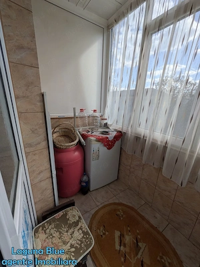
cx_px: 100
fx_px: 108
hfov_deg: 85.7
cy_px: 134
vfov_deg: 102.1
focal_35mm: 14
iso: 45
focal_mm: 1.83
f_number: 2.2
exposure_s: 1/523
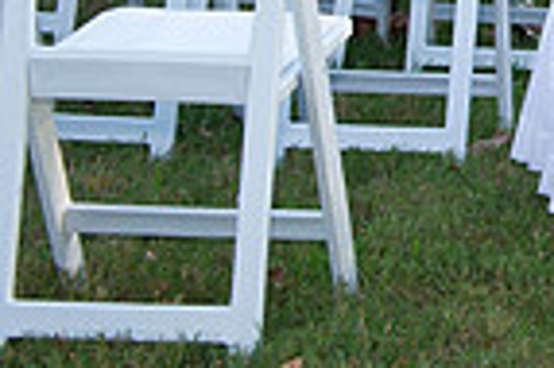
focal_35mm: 146
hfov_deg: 12.6
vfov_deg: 9.0
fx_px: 2244
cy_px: -302
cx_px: 1062
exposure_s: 1/125
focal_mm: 36
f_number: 5.6
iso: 640
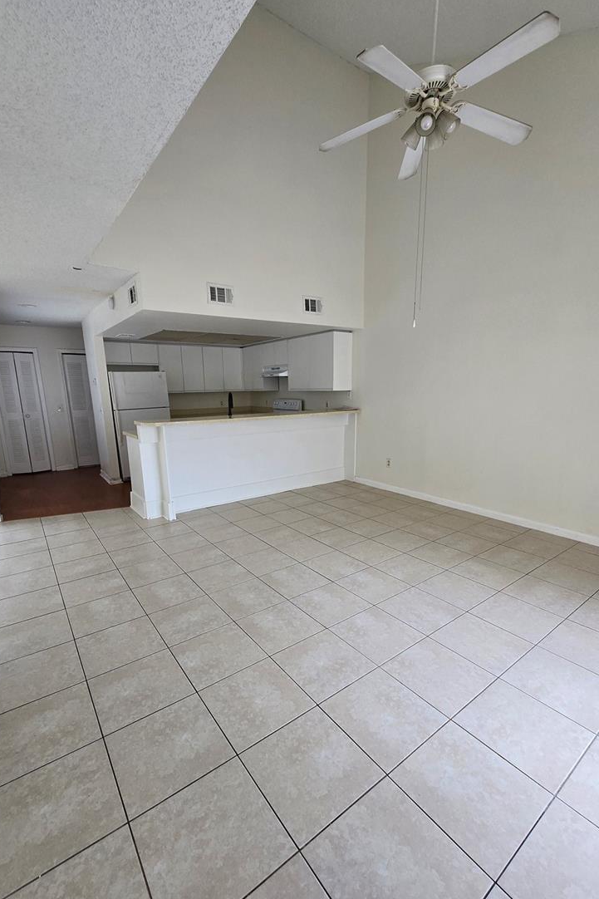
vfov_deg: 100.2
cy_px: 480
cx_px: 295
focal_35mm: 15
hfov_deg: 77.3
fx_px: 374
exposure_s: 1/60
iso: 50
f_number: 2.2
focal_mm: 1.7
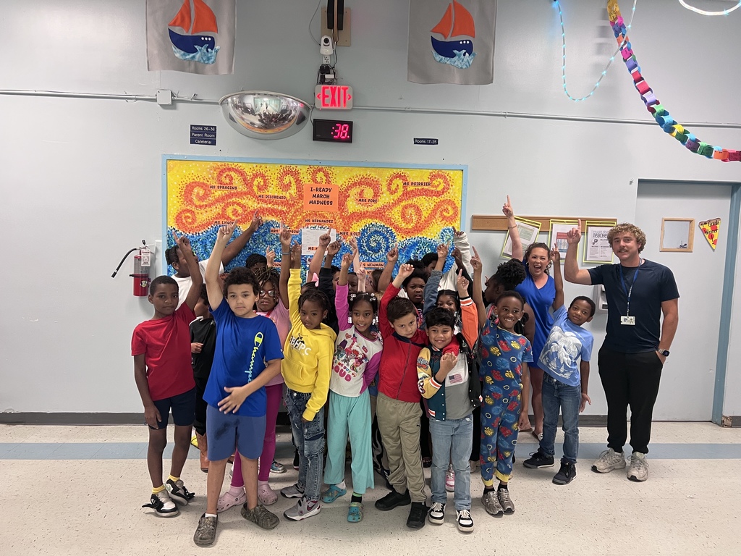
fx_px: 557
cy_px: 278
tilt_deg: -6.1
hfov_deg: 67.3
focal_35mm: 26
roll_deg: -2.2
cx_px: 370
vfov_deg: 53.1
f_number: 1.5
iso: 200
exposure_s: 1/60
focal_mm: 5.7
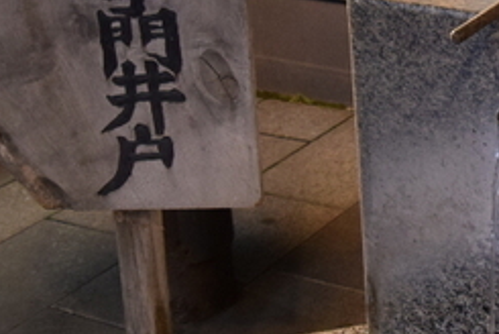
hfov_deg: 21.5
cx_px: 589
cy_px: -2
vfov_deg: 15.3
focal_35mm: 88
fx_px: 1221
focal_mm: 18
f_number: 4
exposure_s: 1/15
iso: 1600
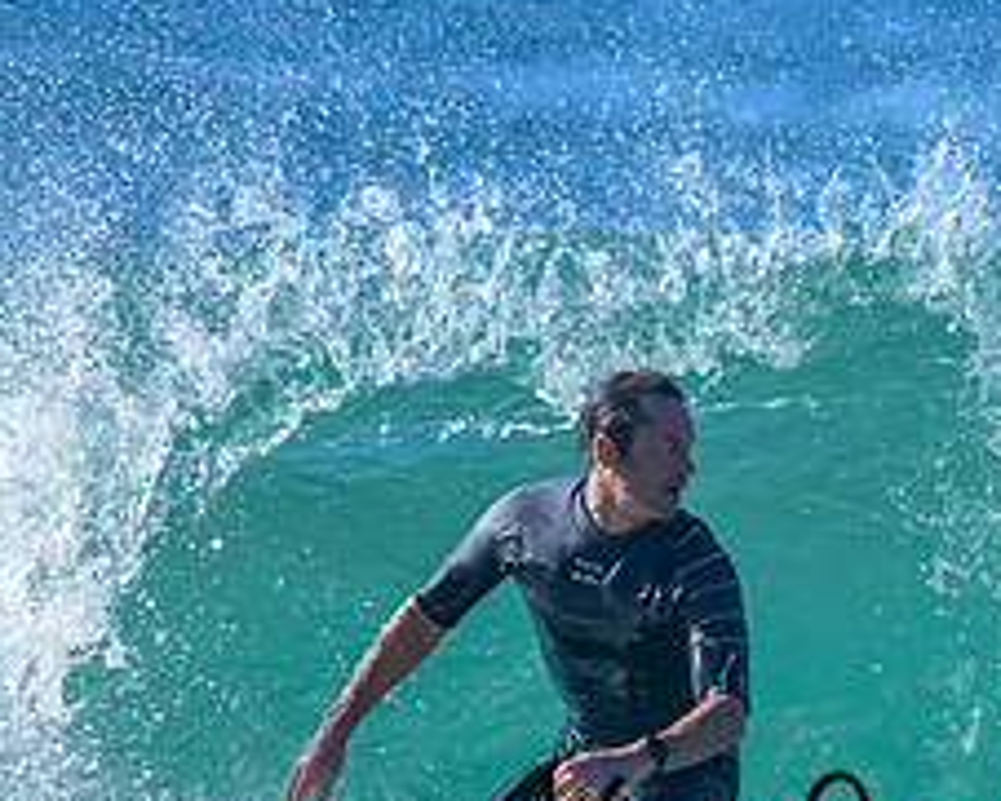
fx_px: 68880
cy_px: 703
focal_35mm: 2324
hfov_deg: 0.8
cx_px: 998
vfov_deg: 0.7
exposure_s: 1/2000
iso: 450
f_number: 6.3
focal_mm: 800
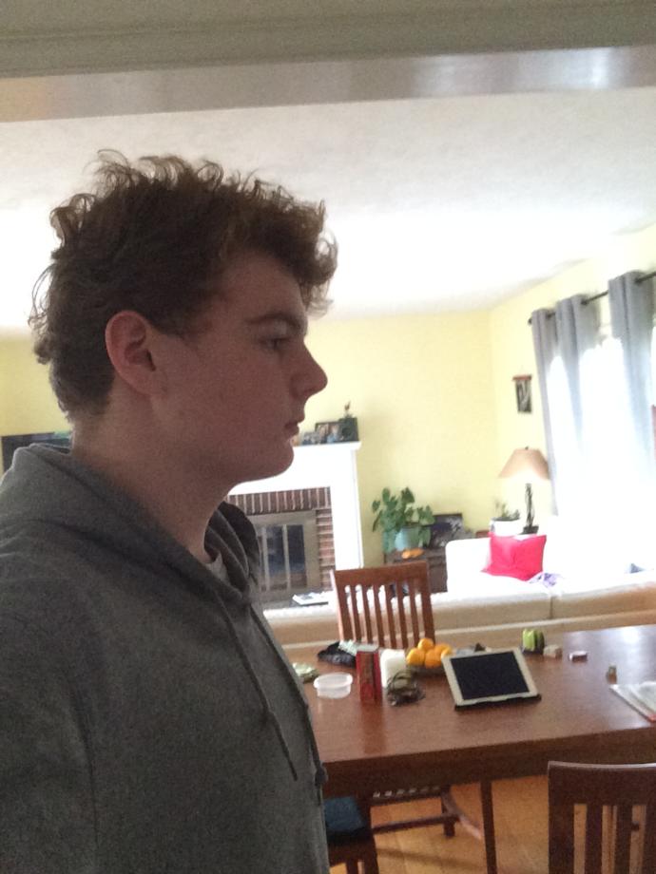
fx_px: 783
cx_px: 328
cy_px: 437
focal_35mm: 31
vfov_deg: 58.4
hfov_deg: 45.4
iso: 500
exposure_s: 1/15
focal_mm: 2.15
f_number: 2.4
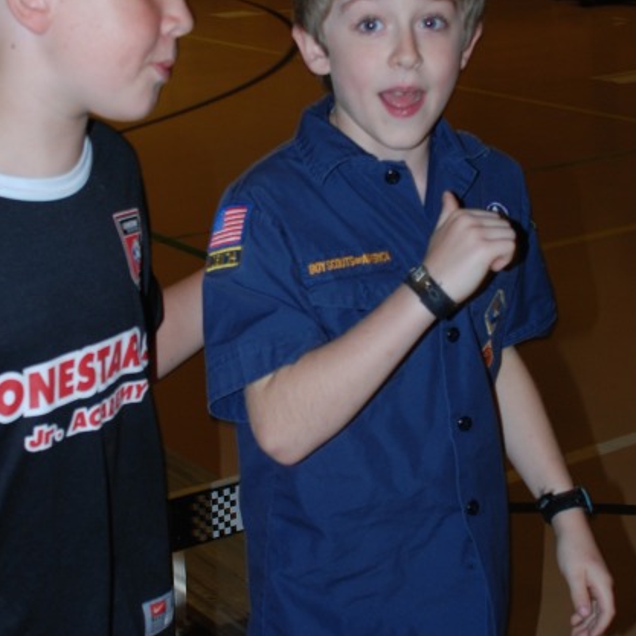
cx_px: 265
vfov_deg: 21.1
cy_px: 293
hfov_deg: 21.1
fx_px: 1705
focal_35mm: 82
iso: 200
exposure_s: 1/60
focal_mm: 28
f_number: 4
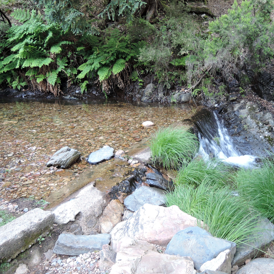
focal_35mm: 29
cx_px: 186
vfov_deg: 55.6
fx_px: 260
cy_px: 134
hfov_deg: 54.3
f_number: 1.8
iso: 90
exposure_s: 1/30
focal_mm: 5.1
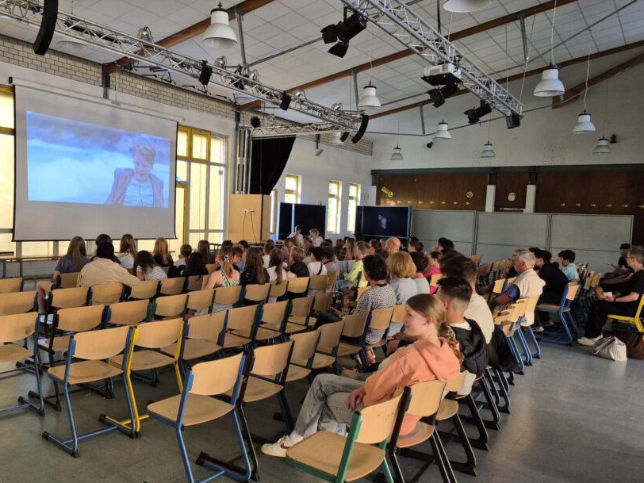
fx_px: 540
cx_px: 276
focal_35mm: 29
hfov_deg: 61.4
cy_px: 251
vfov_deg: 48.2
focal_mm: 5.4
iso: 640
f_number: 1.8
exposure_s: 1/100
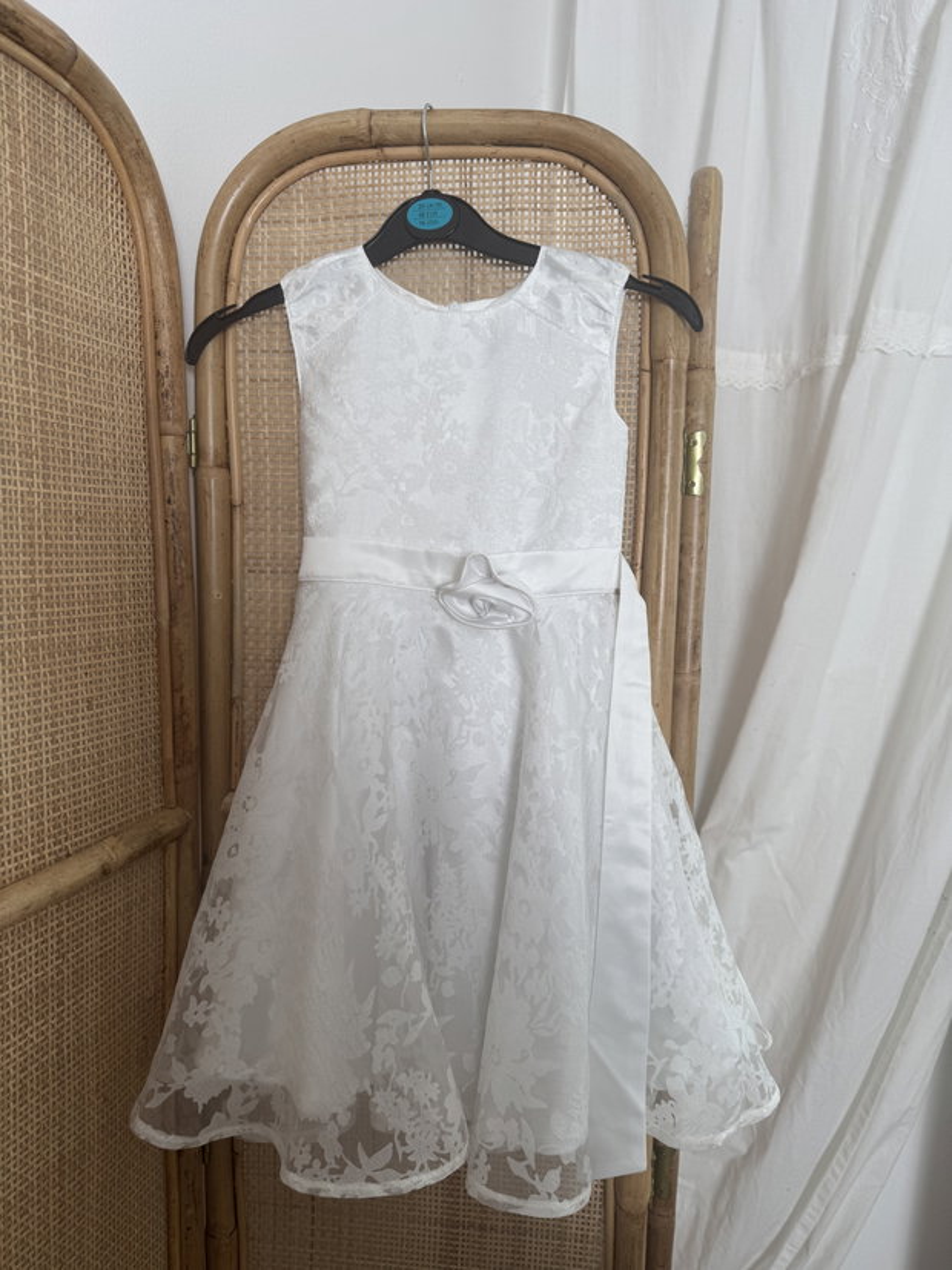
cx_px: 476
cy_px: 635
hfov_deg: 56.8
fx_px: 880
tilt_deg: -6.0
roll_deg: -2.7
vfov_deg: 71.6
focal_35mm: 24
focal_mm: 6.76
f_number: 1.78
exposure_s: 1/142
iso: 64
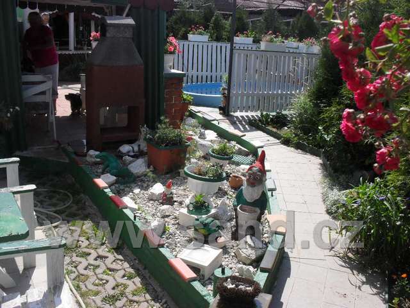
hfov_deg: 52.6
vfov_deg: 40.7
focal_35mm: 35
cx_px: 205
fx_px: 415
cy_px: 154
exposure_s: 1/250
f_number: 8.4
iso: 100
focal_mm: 6.3
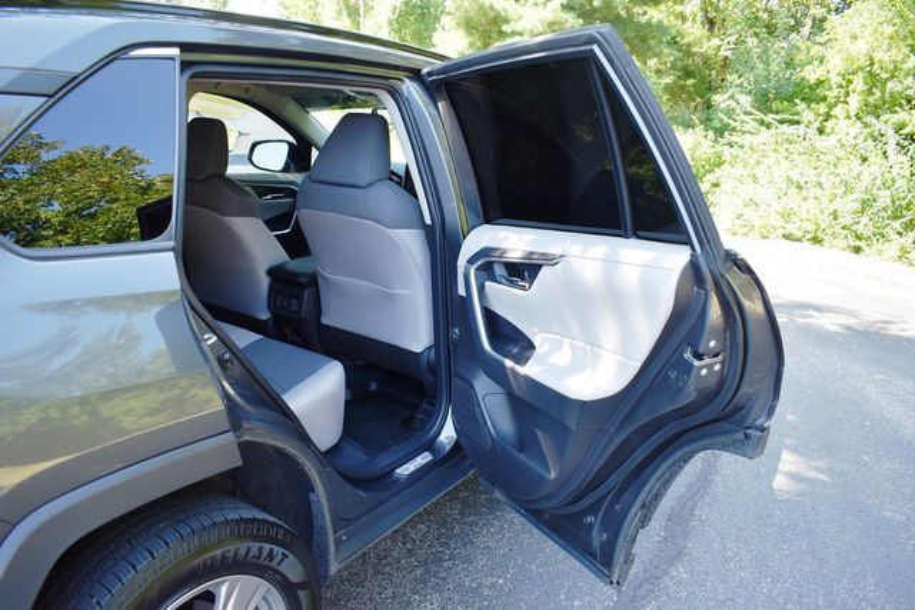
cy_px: 305
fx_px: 686
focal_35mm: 27
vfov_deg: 48.0
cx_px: 458
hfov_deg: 67.4
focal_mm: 18
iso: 400
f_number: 4.5
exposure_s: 1/250
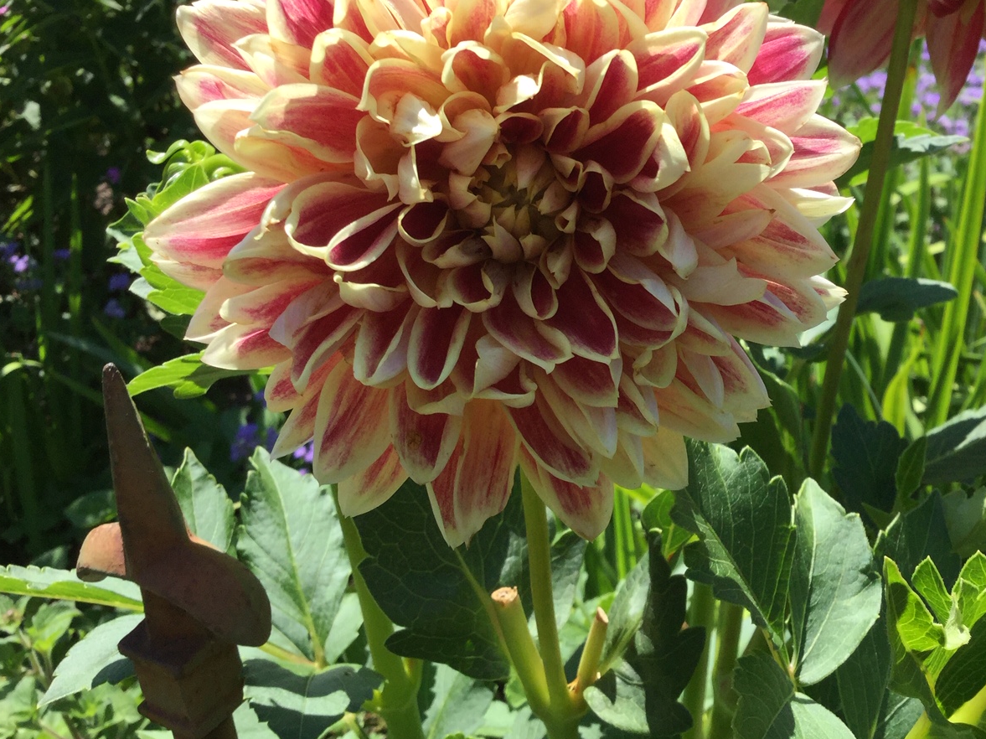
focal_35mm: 43
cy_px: 258
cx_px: 607
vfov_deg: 33.3
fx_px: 1224
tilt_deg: -35.8
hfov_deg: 43.6
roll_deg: +2.2
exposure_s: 1/840
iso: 25
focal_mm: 3.3
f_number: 2.4
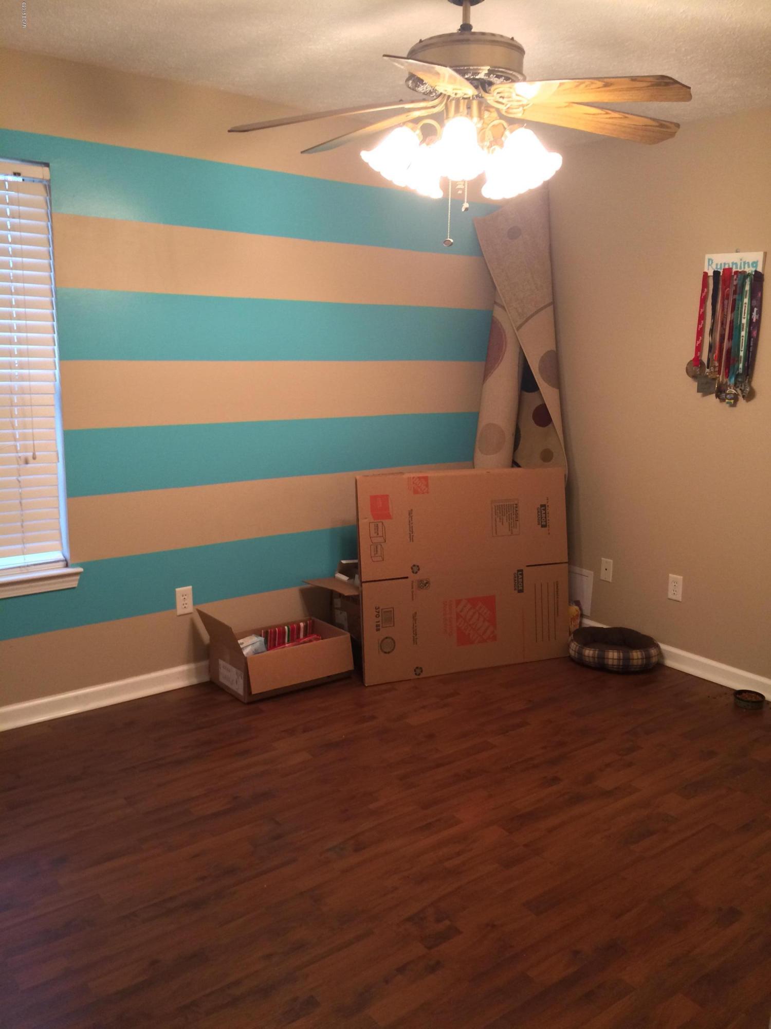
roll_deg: -0.3
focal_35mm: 29
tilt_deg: -10.8
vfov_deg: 61.7
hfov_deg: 48.2
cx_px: 386
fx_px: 861
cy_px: 514
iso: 200
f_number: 2.2
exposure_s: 1/30
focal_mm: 4.15
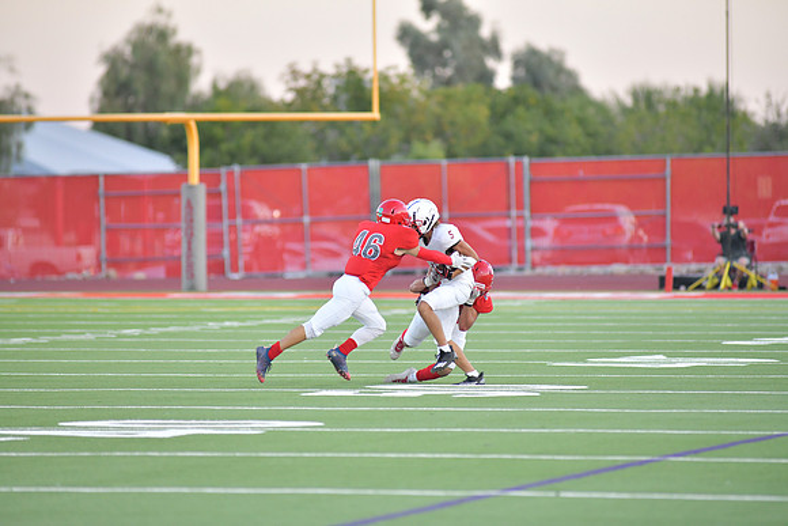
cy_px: 263
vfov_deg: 4.6
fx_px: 6568
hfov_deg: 6.9
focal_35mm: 300
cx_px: 394
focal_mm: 300
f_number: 3.5
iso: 2200
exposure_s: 1/1250
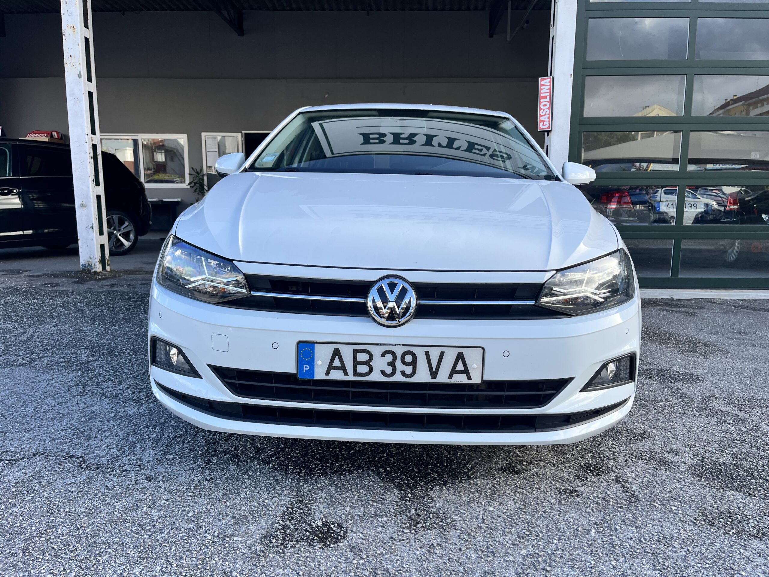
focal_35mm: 26
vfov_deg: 53.1
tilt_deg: -7.9
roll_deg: +0.5
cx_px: 384
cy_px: 288
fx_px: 578
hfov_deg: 67.3
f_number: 1.6
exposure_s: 1/943
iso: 50
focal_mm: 5.1
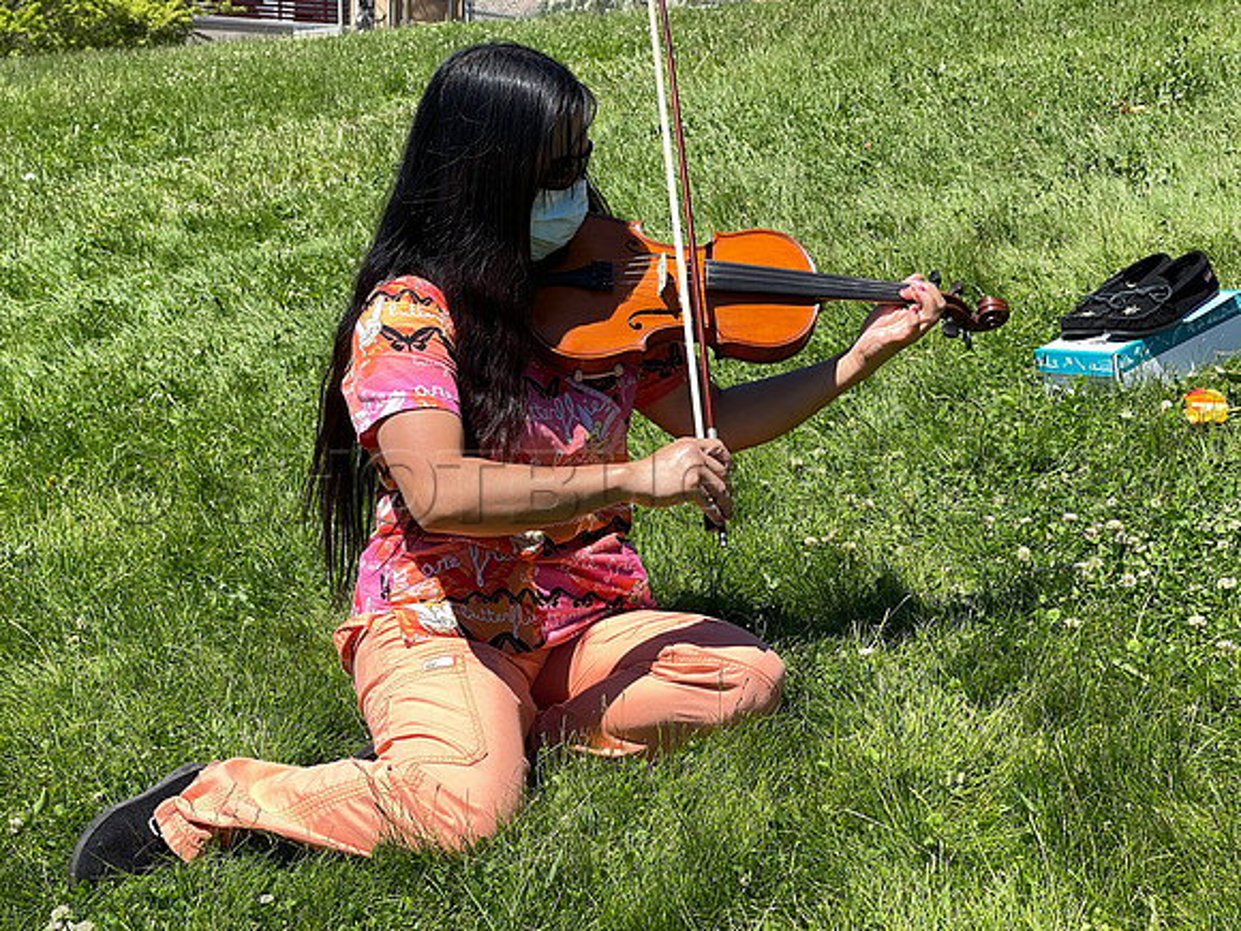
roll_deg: -1.9
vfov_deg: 22.9
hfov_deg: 30.3
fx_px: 2294
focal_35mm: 64
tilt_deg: -8.1
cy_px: 466
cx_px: 620
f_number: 2.2
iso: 20
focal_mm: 7.5
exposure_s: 1/803
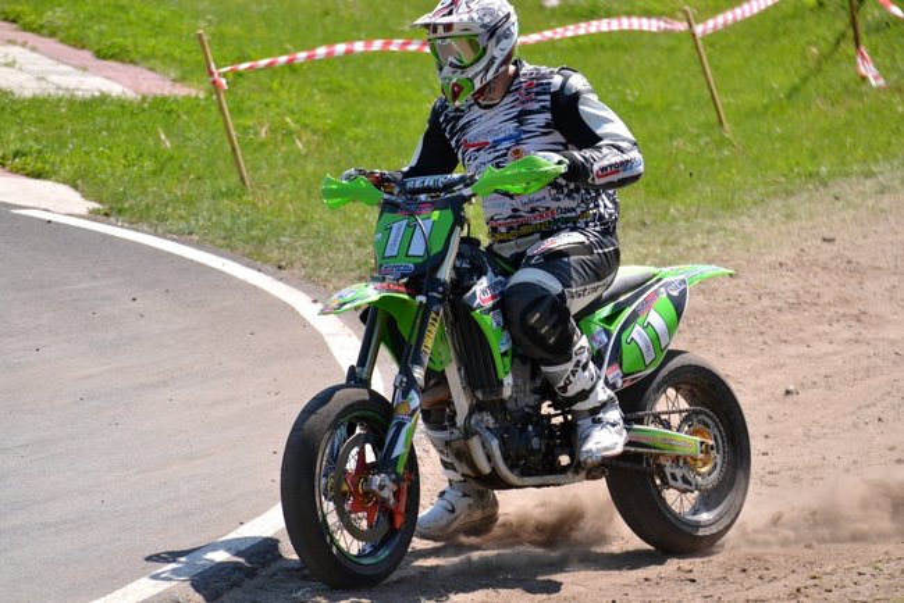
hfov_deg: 7.8
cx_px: 452
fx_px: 6594
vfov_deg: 5.2
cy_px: 302
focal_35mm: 262
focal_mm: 175
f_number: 5
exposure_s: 1/3200
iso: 800
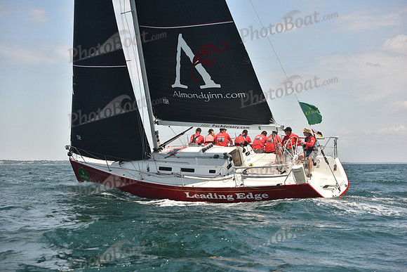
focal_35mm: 70
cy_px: 136
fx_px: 792
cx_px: 204
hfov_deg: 28.8
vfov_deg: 19.5
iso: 320
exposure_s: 1/1250
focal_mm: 70
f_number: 5
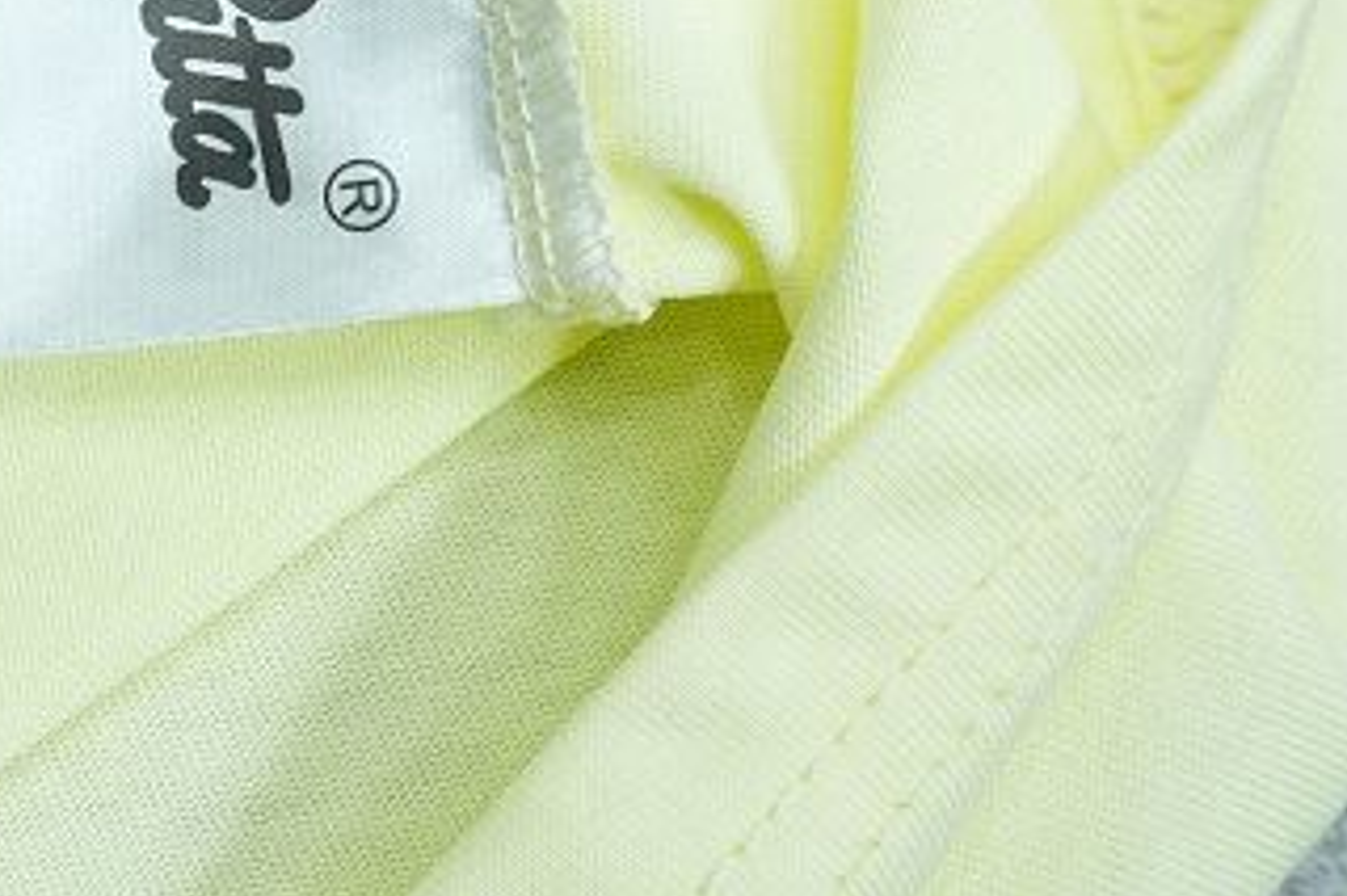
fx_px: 3366
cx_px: 139
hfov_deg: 22.1
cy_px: 78
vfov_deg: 15.0
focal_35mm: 90
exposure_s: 1/160
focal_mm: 24
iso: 1000
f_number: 8
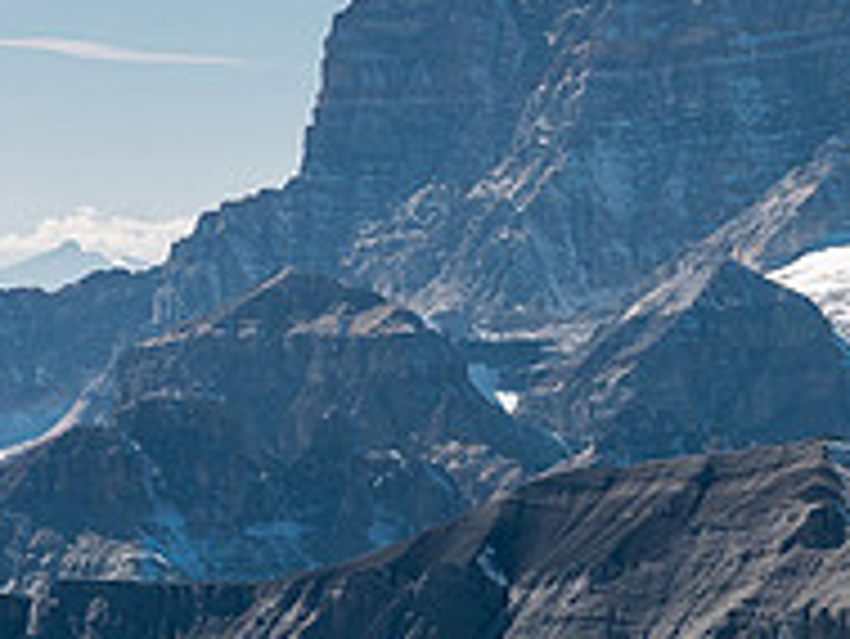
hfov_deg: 6.0
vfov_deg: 4.6
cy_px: 461
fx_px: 7985
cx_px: 1241
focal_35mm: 325
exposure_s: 1/250
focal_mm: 53
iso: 200
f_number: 8
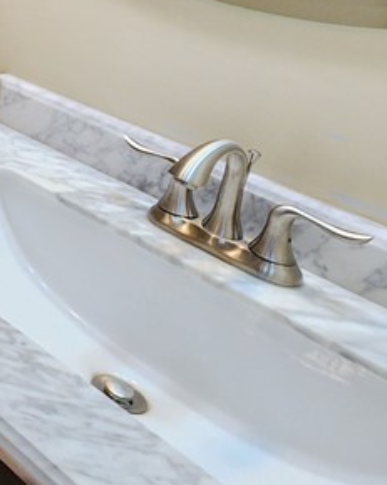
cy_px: -74
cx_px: -390
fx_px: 645
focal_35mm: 45
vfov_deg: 34.4
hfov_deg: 19.1
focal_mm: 2.2
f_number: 2.2
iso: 160
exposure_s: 1/60
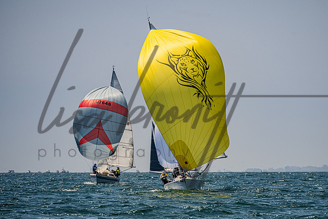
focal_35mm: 432
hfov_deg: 4.8
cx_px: 195
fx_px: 3939
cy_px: 121
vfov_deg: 3.2
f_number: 8
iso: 500
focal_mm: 320
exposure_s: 1/4000
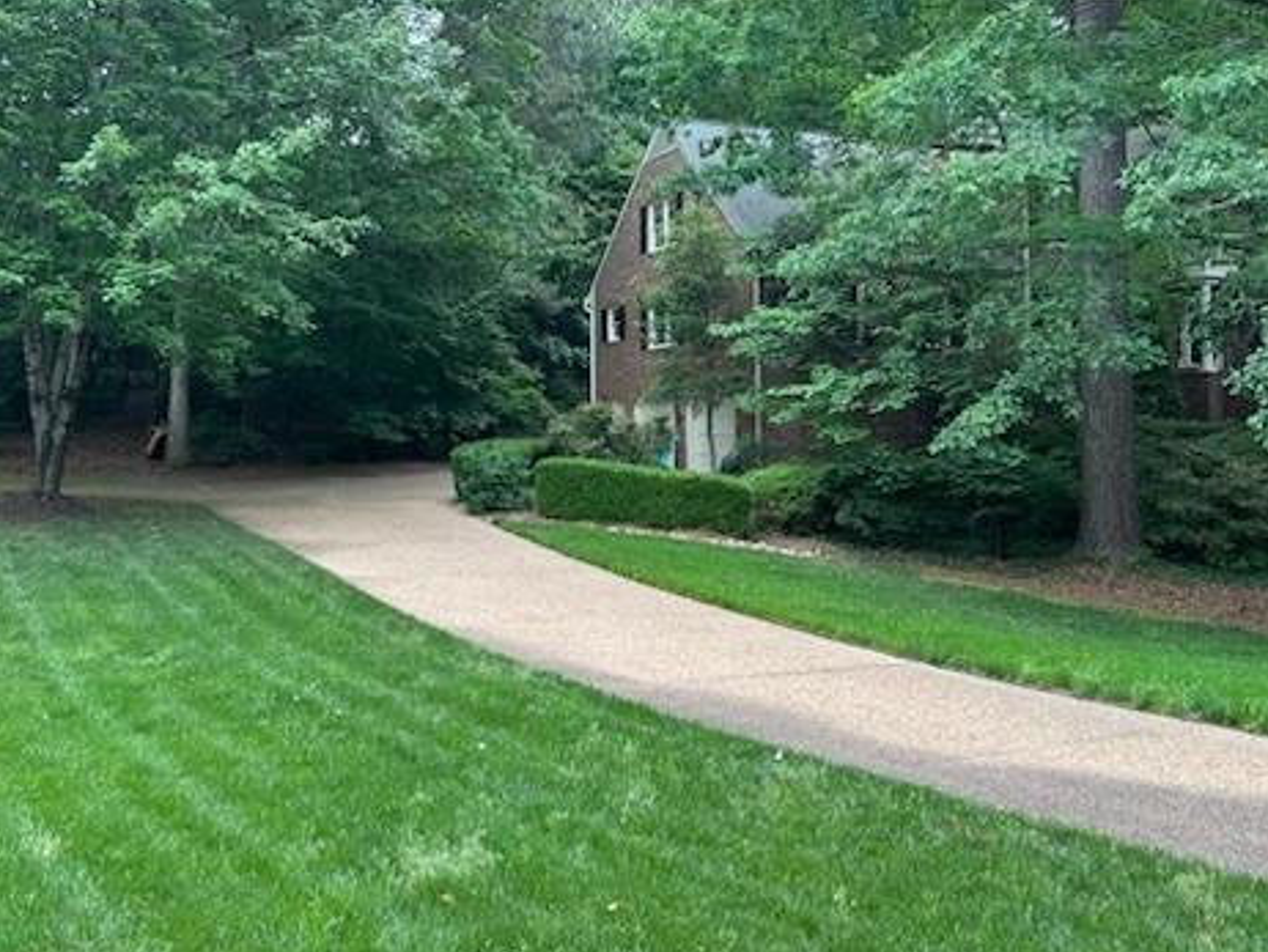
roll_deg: +0.1
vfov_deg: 39.4
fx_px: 1319
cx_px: 612
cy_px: 346
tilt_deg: +2.8
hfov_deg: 51.3
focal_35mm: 36
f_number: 1.5
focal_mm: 5.7
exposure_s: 1/327
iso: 50
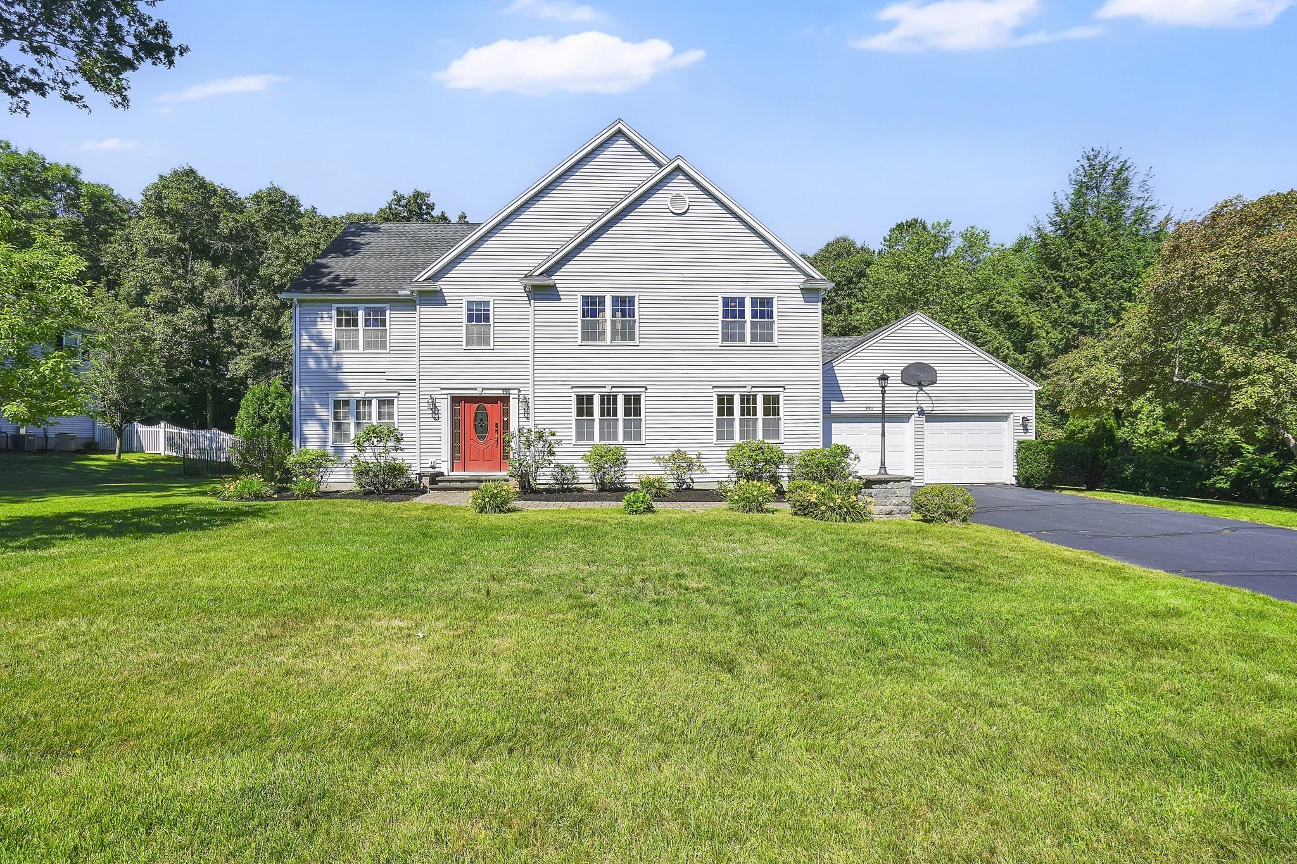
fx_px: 576
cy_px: 432
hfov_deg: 96.7
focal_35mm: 16
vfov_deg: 73.7
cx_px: 648
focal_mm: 16
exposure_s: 1/250
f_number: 11
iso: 100
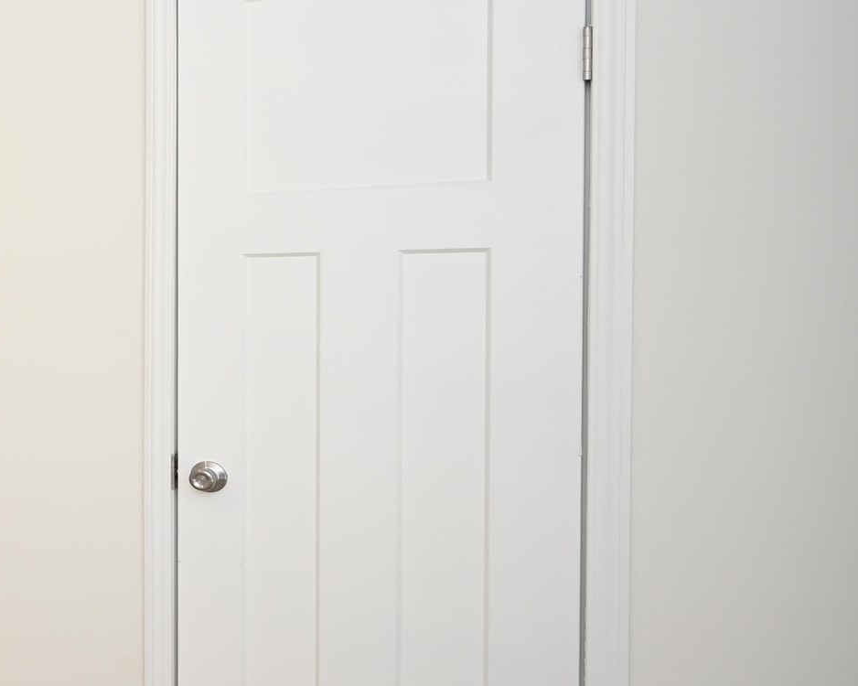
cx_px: -536
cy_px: 305
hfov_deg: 25.8
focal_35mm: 43
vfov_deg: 34.9
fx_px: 1092
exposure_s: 1/60
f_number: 4
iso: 200
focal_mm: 14
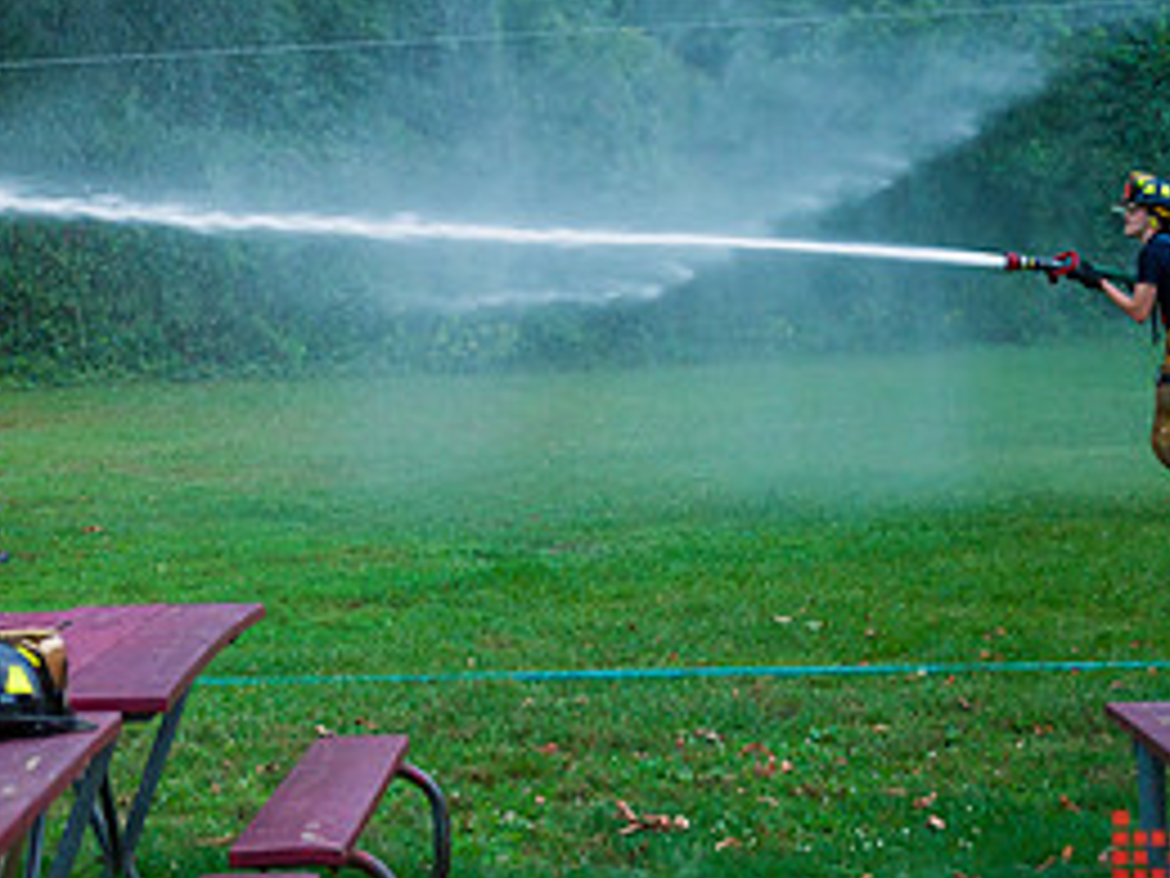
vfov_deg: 14.3
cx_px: 126
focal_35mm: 103
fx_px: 3481
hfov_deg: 18.8
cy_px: 176
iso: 1000
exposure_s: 1/200
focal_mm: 48
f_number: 3.2
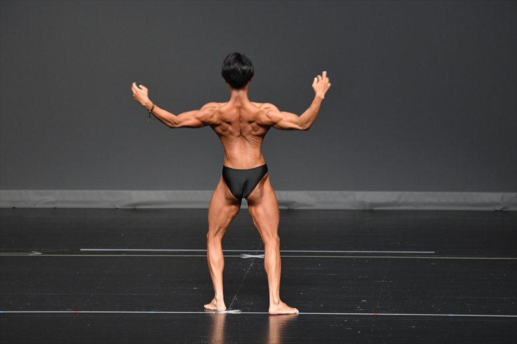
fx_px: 4091
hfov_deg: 7.2
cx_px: 258
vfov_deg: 4.8
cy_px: 172
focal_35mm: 285
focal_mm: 190
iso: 2500
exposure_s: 1/400
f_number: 5.6
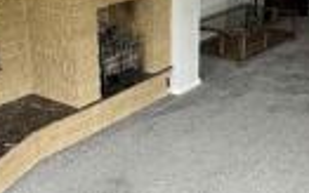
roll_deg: -0.8
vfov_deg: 19.7
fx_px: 556
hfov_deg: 30.9
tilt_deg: -19.0
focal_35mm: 66
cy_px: 65
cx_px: 199
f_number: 2.2
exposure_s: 1/100
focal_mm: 2.22
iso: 100
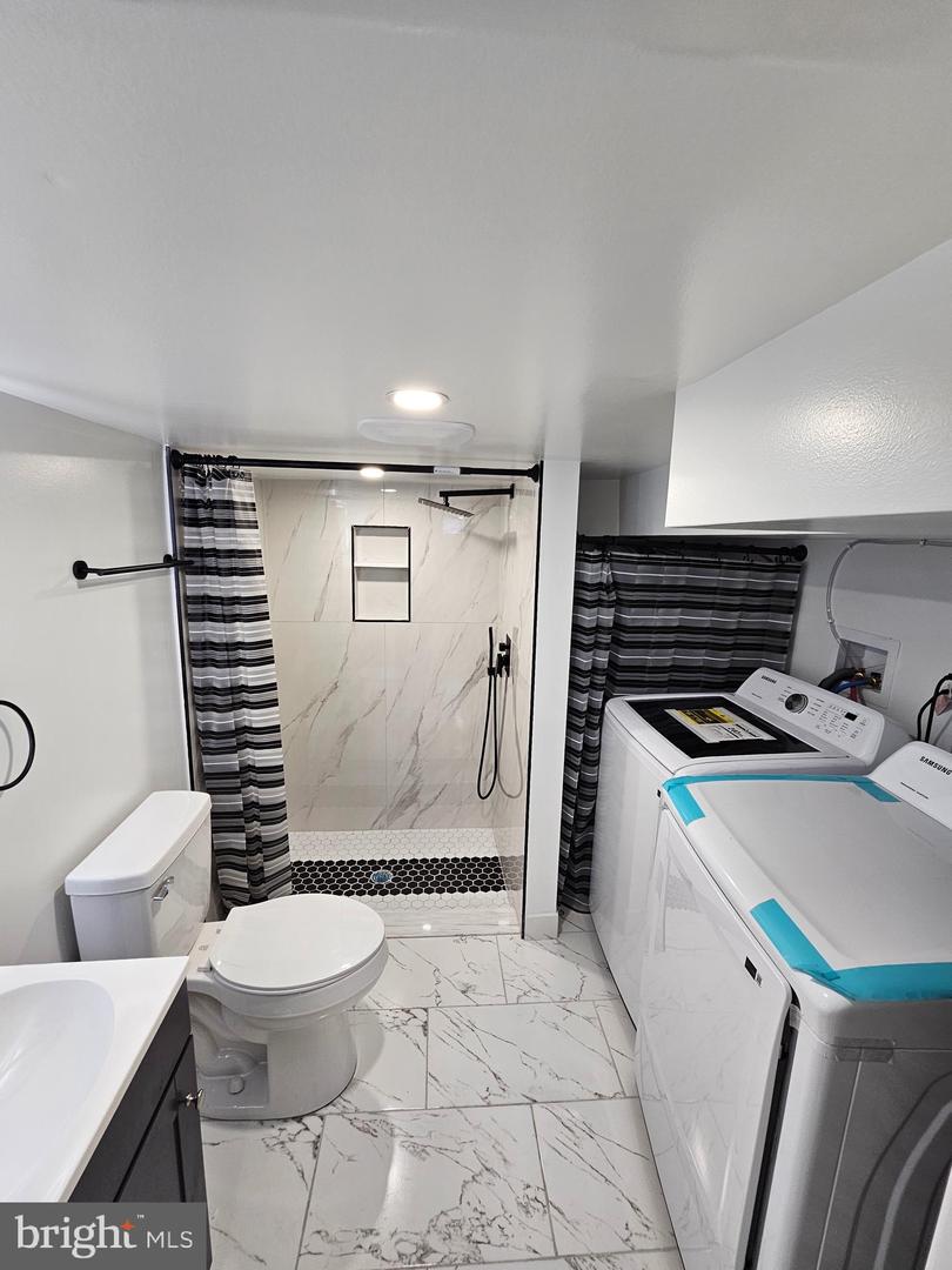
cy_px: 635
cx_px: 476
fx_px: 477
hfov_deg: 89.9
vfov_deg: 106.2
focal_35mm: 13
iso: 125
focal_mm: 2.2
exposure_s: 1/60
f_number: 2.2
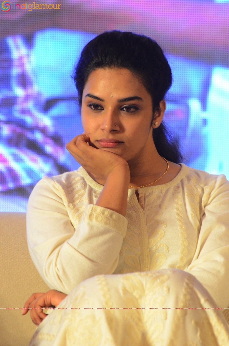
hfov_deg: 4.1
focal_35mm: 330
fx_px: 3163
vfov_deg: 6.3
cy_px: 173
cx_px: 114
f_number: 6.3
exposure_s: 1/80
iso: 2000
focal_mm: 220
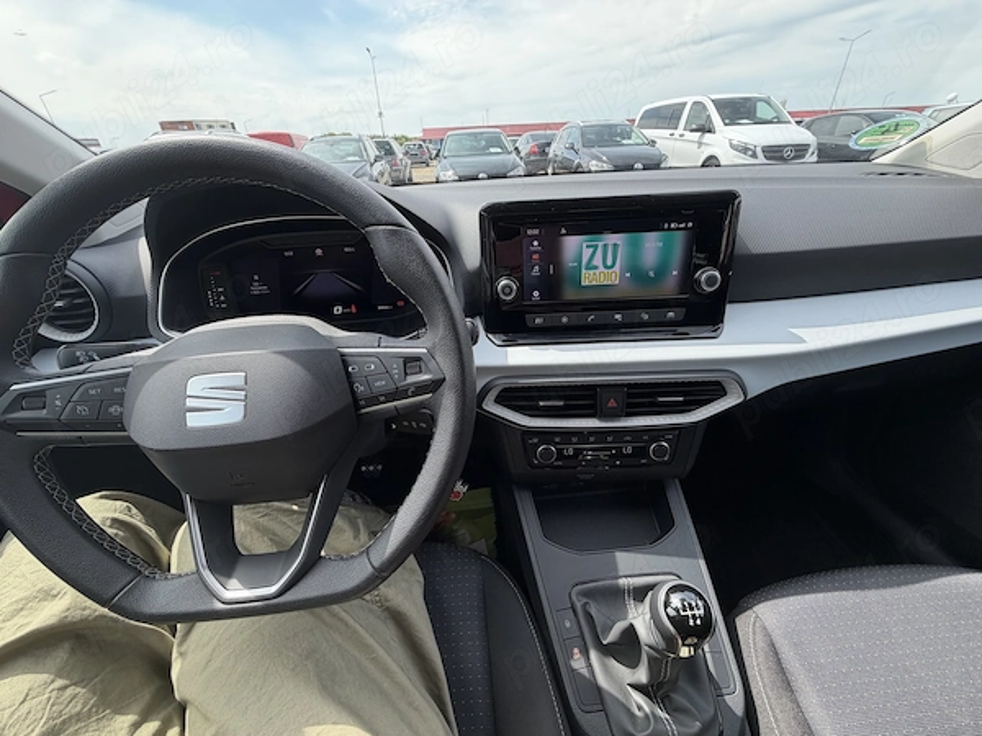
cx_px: 491
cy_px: 368
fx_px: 397
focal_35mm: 14
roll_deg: +3.0
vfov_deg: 85.7
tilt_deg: -29.2
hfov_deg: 102.1
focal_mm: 2.22
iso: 50
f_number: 2.2
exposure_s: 1/370
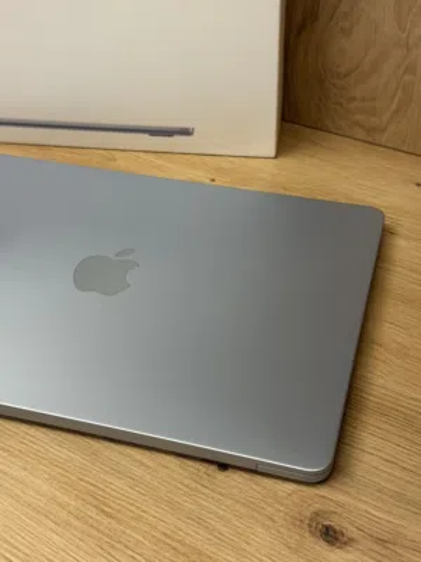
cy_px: 281
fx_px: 778
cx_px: 210
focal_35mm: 48
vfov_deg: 39.7
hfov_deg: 30.3
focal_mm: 6.76
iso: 80
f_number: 1.78
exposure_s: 1/50
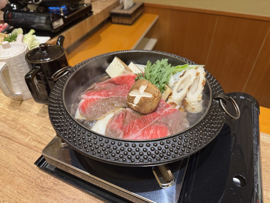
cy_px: 102
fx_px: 187
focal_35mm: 24
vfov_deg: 56.8
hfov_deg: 71.6
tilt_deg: -40.5
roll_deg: +1.6
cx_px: 135
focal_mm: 6.76
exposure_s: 1/50
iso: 320
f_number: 1.78
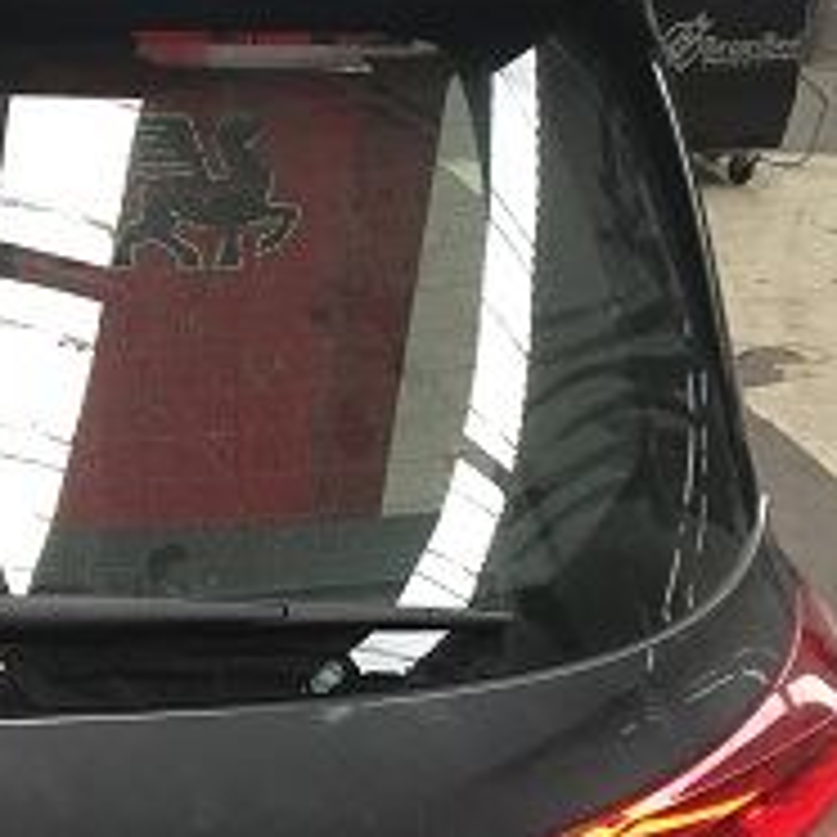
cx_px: -220
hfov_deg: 22.6
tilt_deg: -26.7
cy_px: 601
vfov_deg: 24.8
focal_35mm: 69
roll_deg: +0.3
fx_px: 1888
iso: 100
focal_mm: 4.15
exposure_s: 1/30
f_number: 2.2
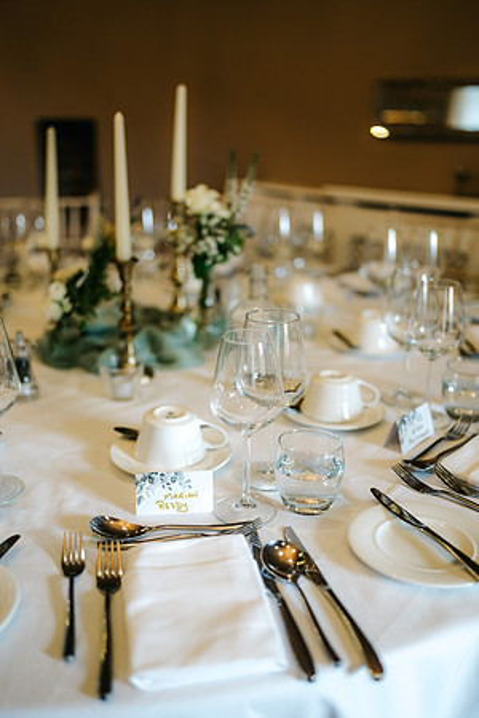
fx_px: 698
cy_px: 359
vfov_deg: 54.4
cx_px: 240
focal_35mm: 35
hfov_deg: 37.9
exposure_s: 1/250
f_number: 1.4
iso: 400
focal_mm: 35
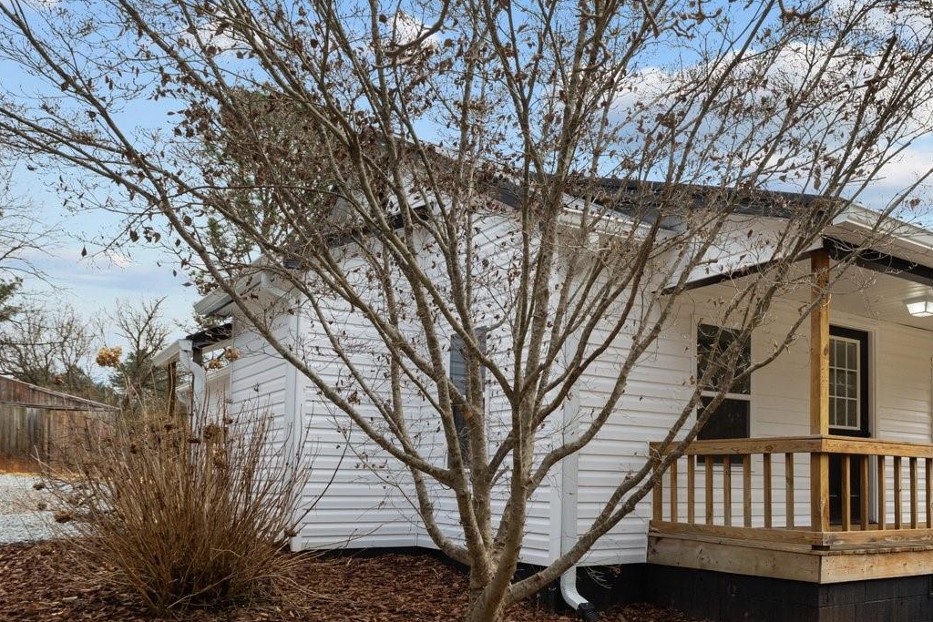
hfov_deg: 57.9
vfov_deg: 40.3
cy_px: 444
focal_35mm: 32
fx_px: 829
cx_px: 587
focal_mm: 16
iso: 320
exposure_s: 1/320
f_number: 8
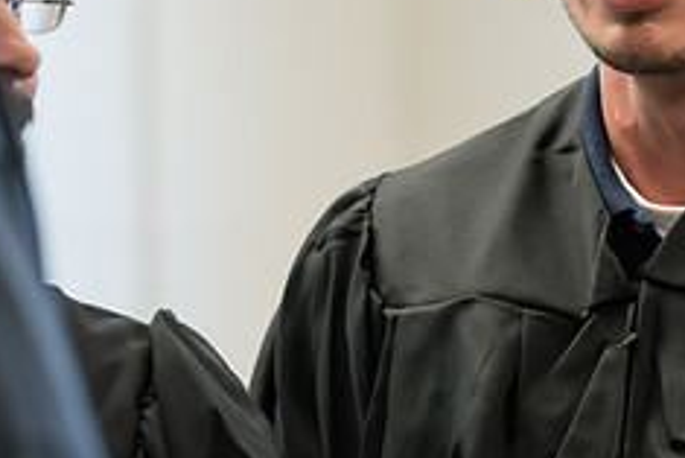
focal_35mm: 432
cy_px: 4
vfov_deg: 3.2
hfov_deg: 4.8
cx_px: 481
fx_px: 8225
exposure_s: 1/250
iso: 2000
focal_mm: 175
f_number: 3.5
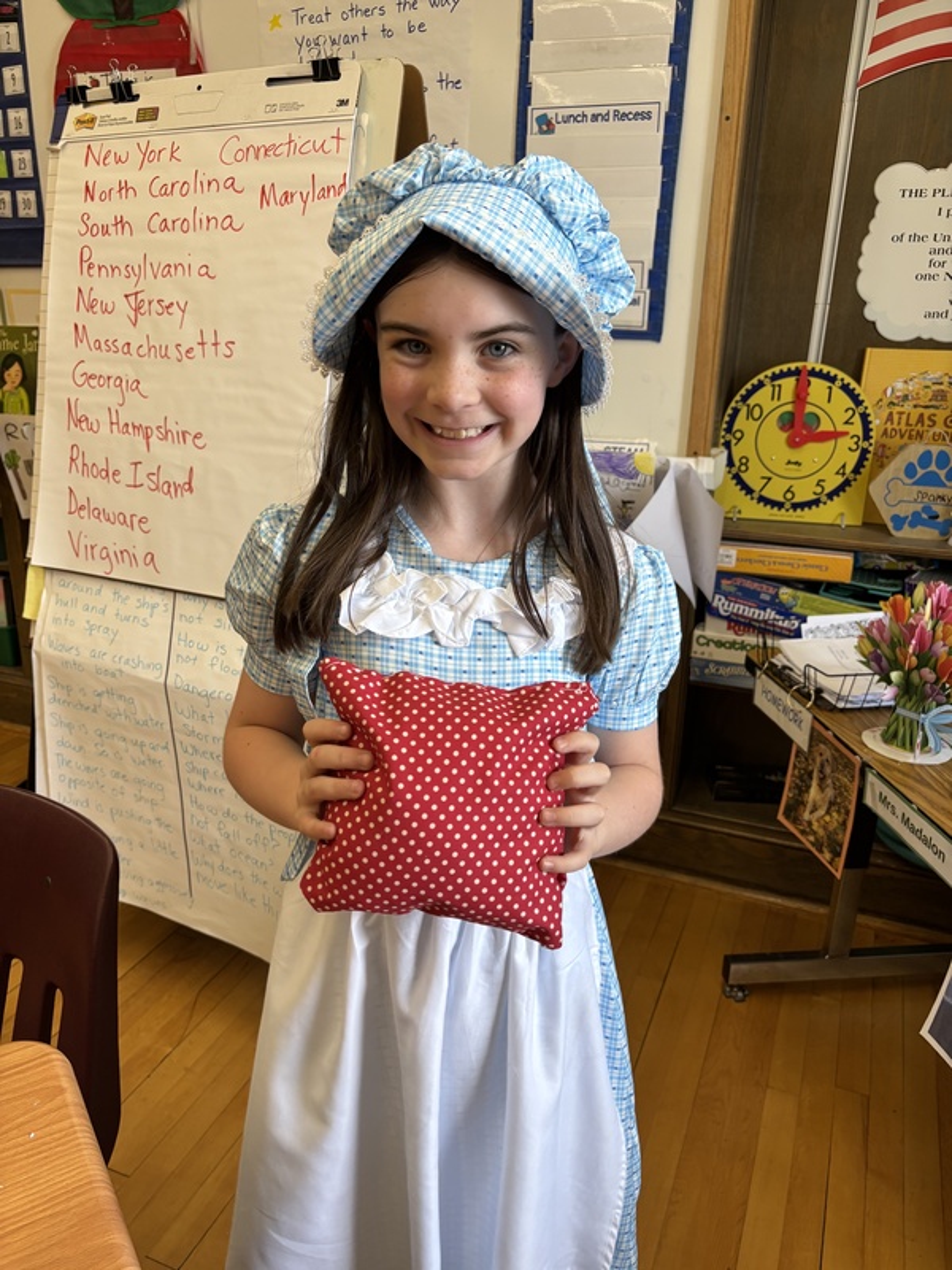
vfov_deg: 67.3
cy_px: 635
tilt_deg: -20.5
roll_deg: -0.4
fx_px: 953
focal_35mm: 26
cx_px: 476
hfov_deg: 53.1
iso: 100
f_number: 1.6
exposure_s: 1/120
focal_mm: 5.96
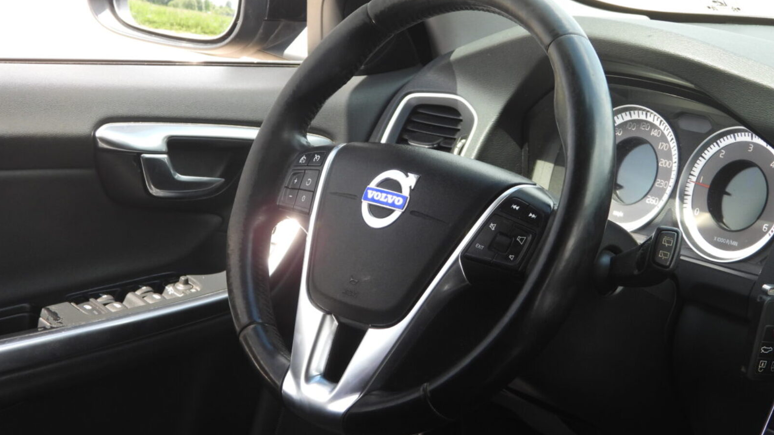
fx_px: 1909
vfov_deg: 13.0
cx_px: 386
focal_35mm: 93
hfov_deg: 22.9
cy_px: 227
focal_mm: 15.3
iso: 160
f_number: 3.5
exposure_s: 1/60
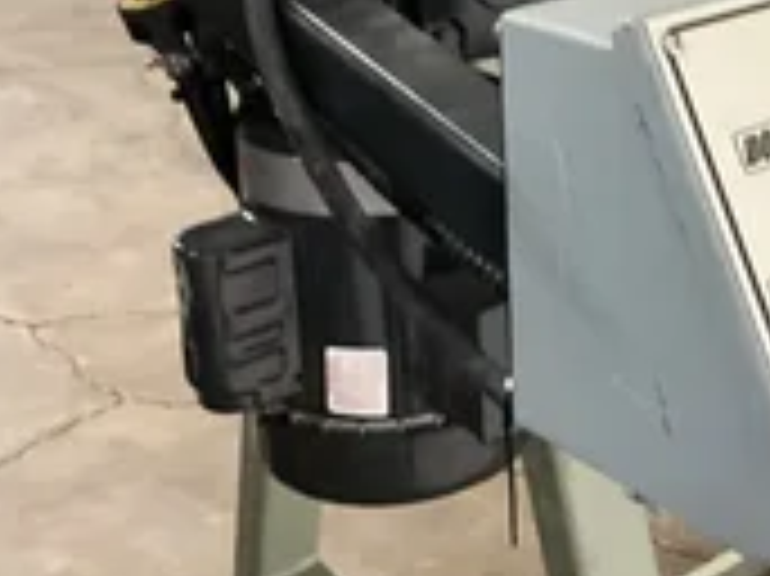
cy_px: 112
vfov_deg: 21.3
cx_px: 648
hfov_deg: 27.8
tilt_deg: -18.2
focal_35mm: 68
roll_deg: +2.0
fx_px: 1512
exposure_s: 1/31
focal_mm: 3
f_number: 1.8
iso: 320
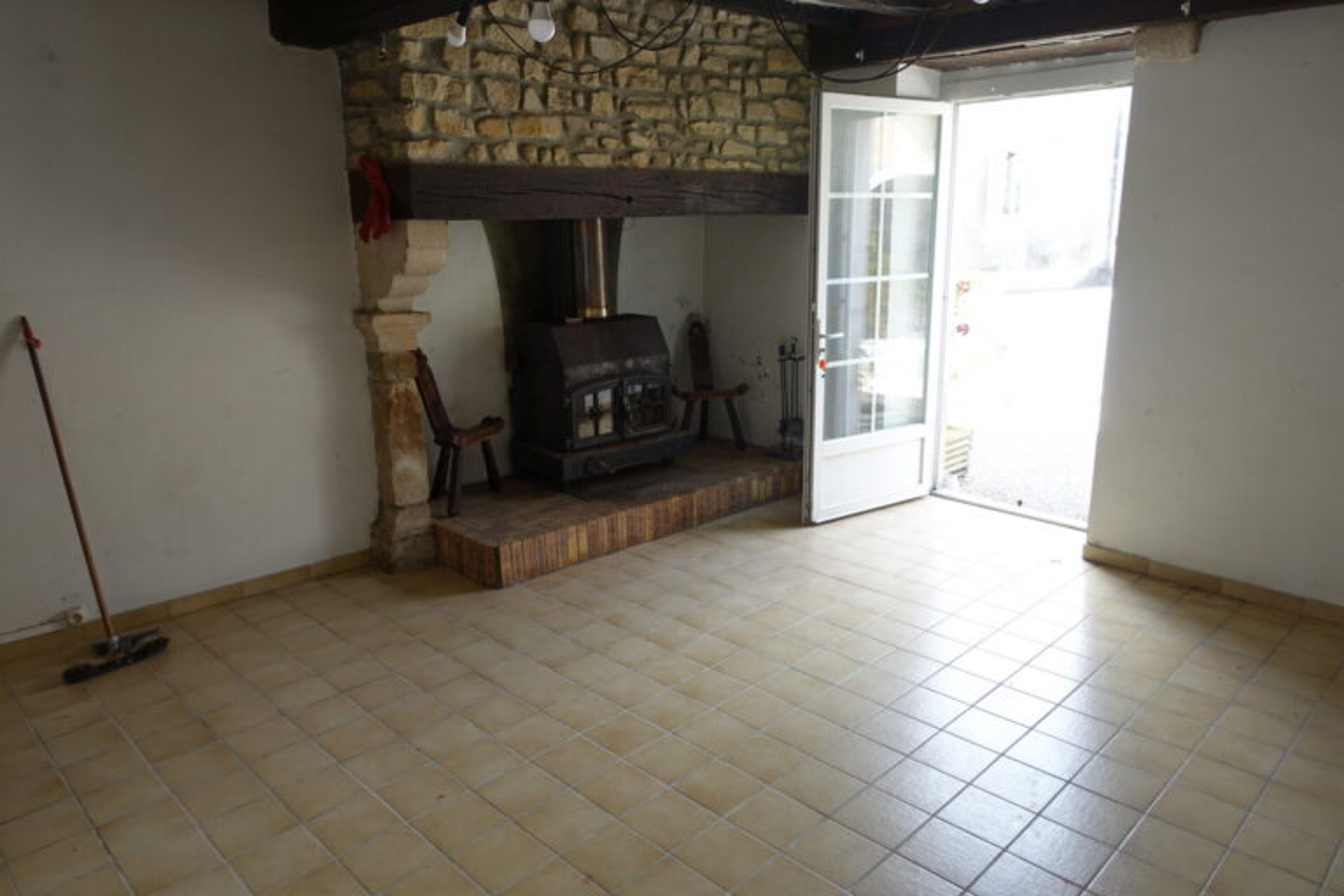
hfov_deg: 73.7
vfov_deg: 53.1
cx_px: 672
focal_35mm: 24
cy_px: 448
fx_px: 896
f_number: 2.8
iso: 125
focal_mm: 8.8
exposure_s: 1/60
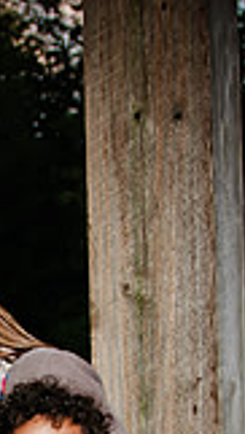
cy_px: 574
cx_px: -77
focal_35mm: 105
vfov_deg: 18.8
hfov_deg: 11.3
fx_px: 1208
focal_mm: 24
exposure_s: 1/60
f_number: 2.8
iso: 200
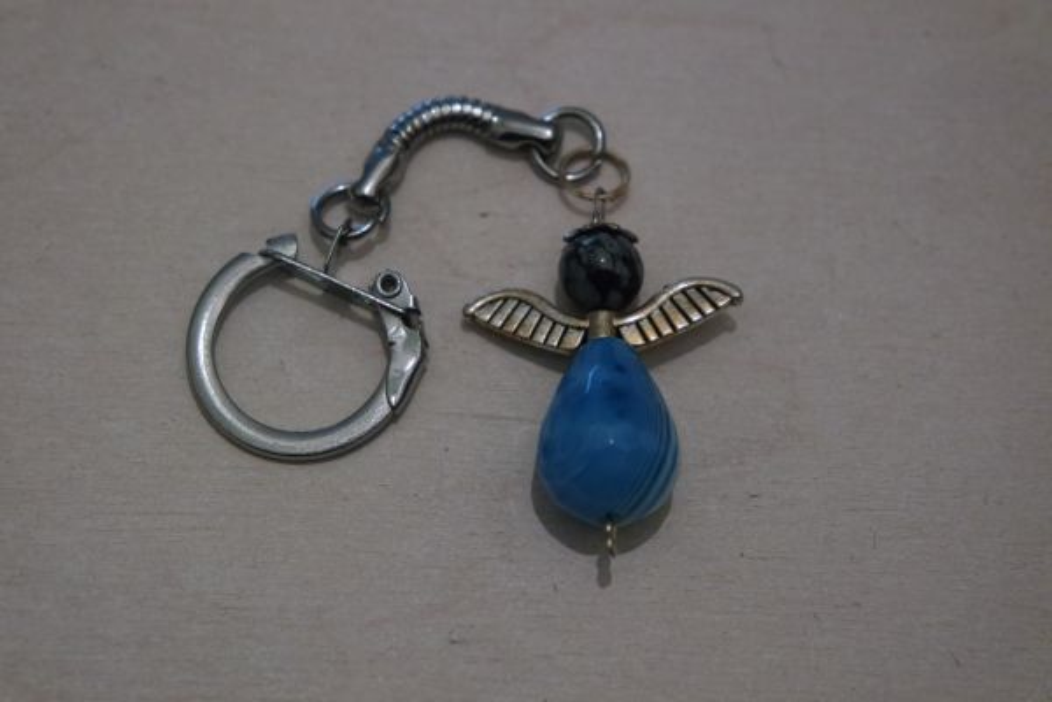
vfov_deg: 17.7
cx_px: 526
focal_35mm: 77
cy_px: 351
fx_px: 2250
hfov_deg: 26.3
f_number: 5.6
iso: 3200
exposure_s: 1/60
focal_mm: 50
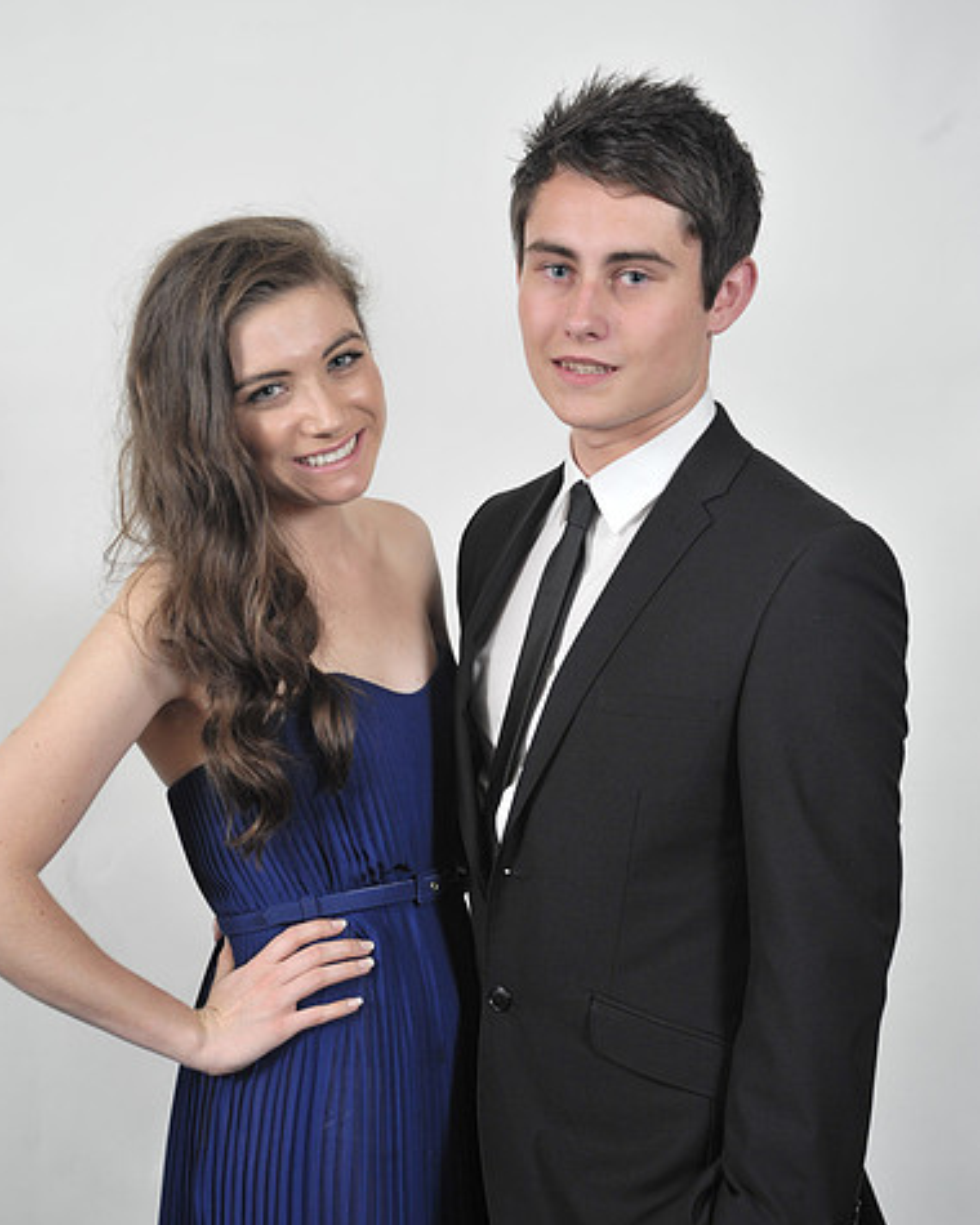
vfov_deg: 26.8
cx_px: 485
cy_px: 640
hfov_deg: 21.6
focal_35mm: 71
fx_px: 2574
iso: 1000
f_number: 7.1
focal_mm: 62
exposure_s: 1/160
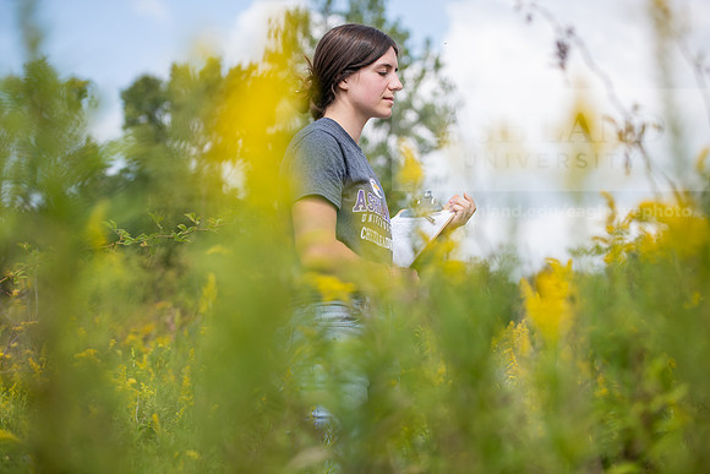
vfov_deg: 19.5
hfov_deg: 28.8
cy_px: 237
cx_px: 355
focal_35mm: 70
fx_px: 1381
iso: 80
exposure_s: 1/640
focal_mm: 70
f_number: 3.2
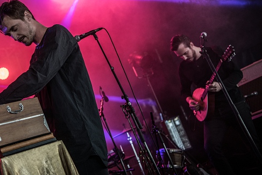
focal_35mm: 65
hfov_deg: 30.5
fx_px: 474
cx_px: 72
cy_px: 52
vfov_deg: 20.9
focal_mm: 44
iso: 800
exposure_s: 1/125
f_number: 2.8
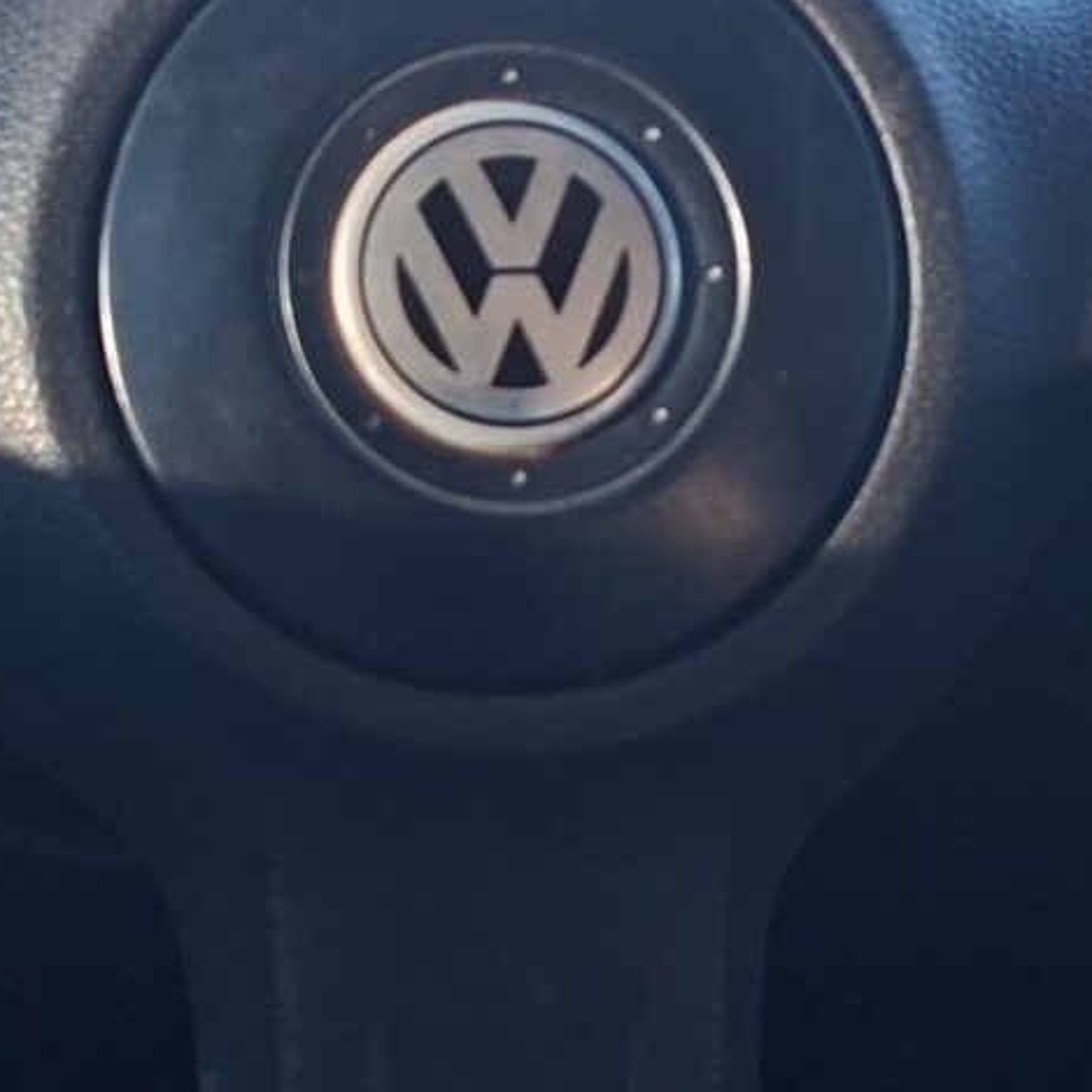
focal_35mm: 111
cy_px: 296
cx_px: 638
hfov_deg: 15.7
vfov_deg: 15.6
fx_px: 3962
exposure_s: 1/120
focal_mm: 5.54
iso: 64
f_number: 1.8
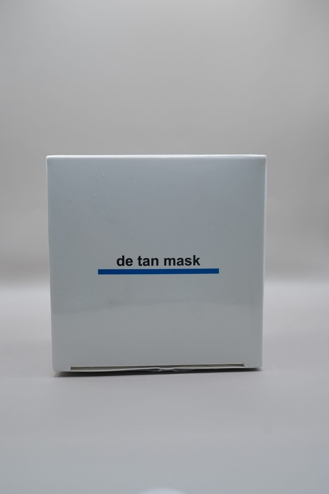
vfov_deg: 53.1
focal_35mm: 36
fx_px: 493
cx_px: 164
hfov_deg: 36.9
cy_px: 247
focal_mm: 24
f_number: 6.3
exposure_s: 1/80
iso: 250
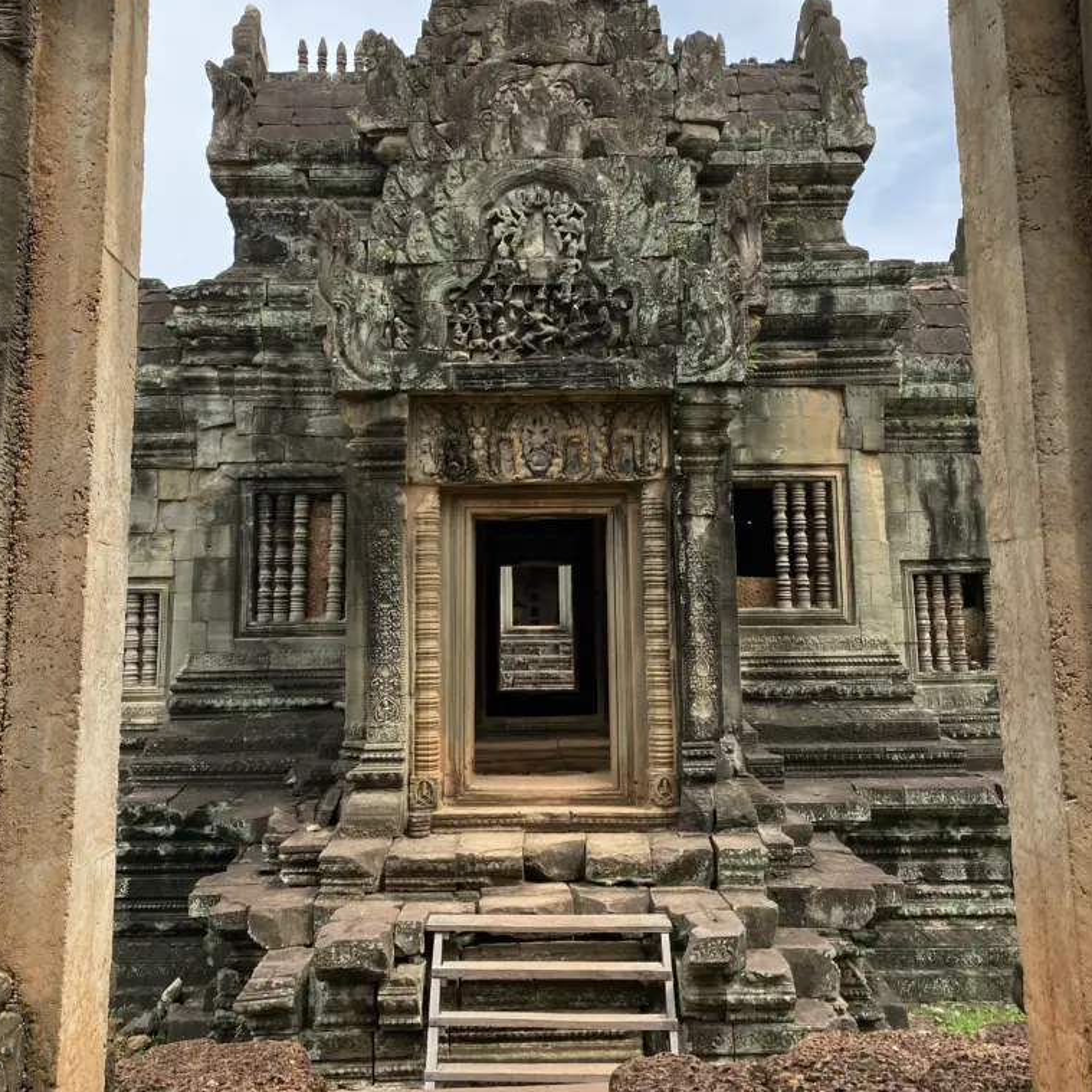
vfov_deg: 52.3
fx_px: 1106
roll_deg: +1.6
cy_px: 449
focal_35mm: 31
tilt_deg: +9.4
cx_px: 545
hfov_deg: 52.5
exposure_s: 1/3205
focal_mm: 4.25
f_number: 1.8
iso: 32
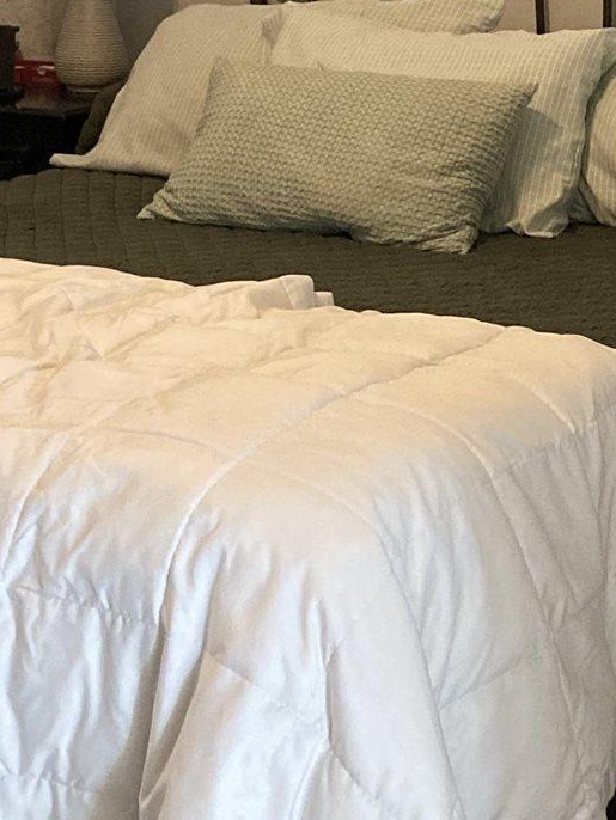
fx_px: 2229
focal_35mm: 94
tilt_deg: -7.3
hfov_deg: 15.6
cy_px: 179
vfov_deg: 20.6
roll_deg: -0.6
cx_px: 495
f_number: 1.8
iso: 320
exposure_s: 1/60
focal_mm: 3.99
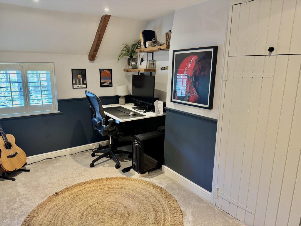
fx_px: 209
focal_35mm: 24
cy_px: 113
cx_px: 150
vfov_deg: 56.8
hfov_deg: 71.6
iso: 200
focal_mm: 6.76
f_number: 1.78
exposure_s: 1/50
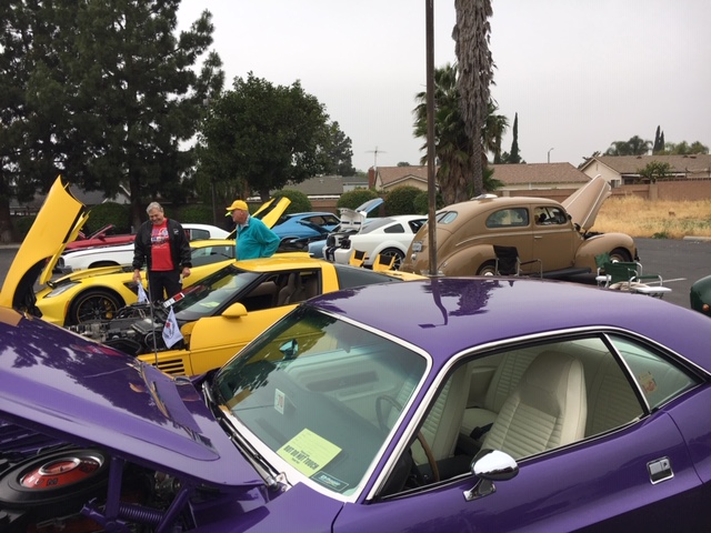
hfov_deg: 61.7
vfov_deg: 48.2
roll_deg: +1.6
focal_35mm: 29
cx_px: 356
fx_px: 596
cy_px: 266
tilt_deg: -5.3
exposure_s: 1/527
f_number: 2.2
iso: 25
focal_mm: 4.15
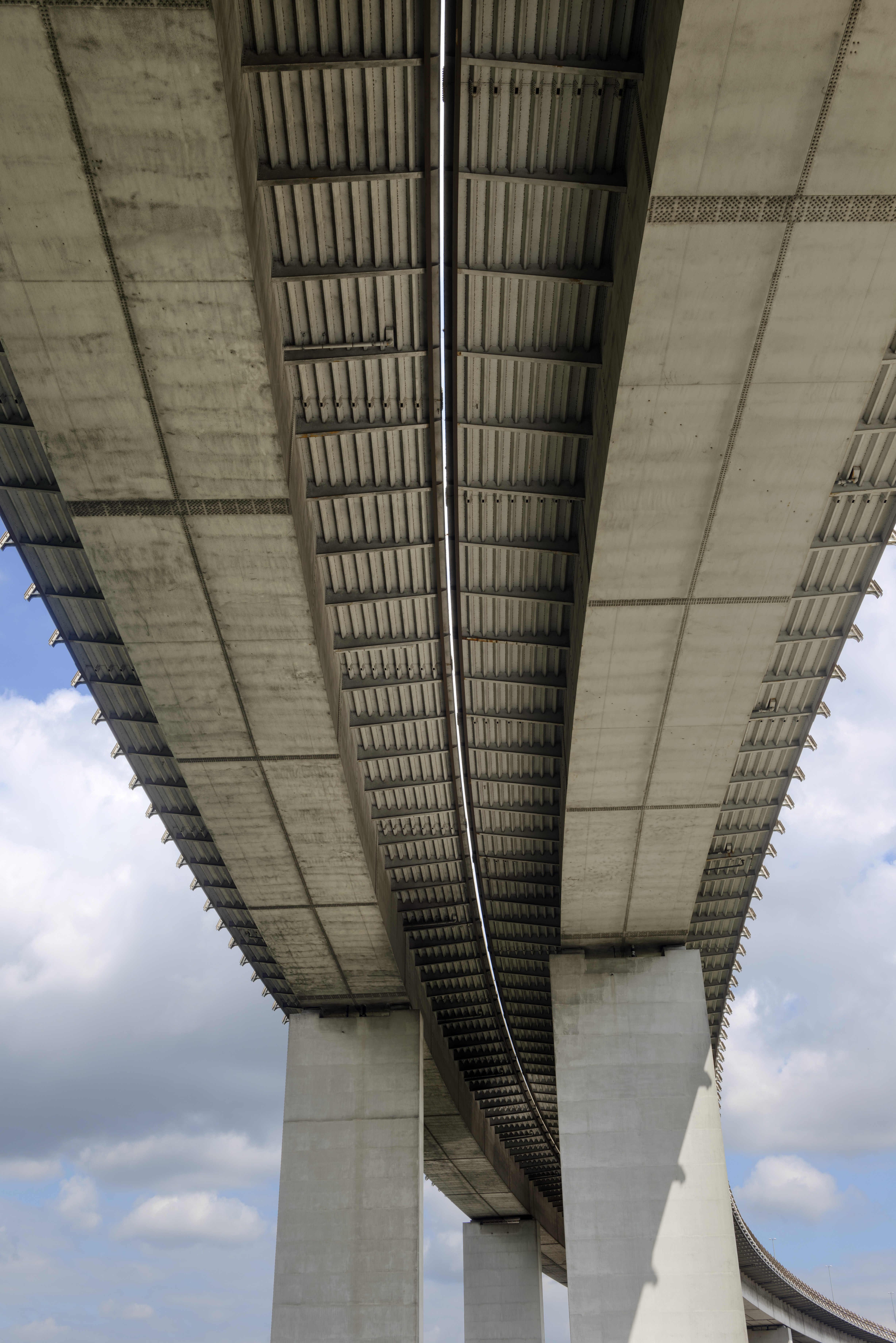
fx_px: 1268
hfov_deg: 38.9
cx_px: 448
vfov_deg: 55.8
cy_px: 672
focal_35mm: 34
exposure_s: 1/45
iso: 100
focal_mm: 34
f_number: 11
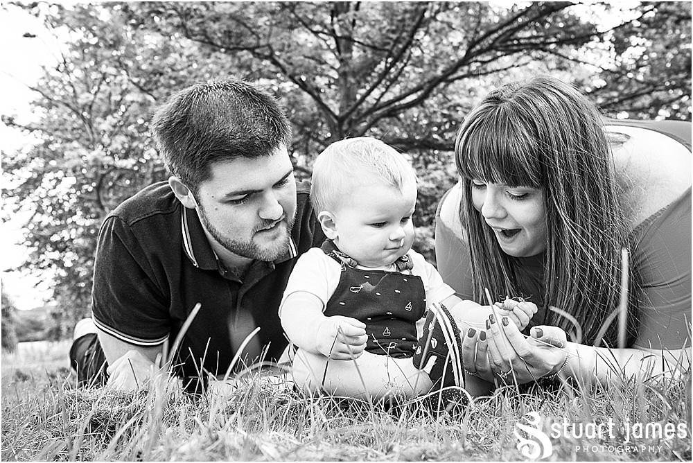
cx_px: 346
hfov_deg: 54.4
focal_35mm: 35
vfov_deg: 37.9
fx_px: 674
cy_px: 232
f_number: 5
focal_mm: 23
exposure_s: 1/250
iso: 320
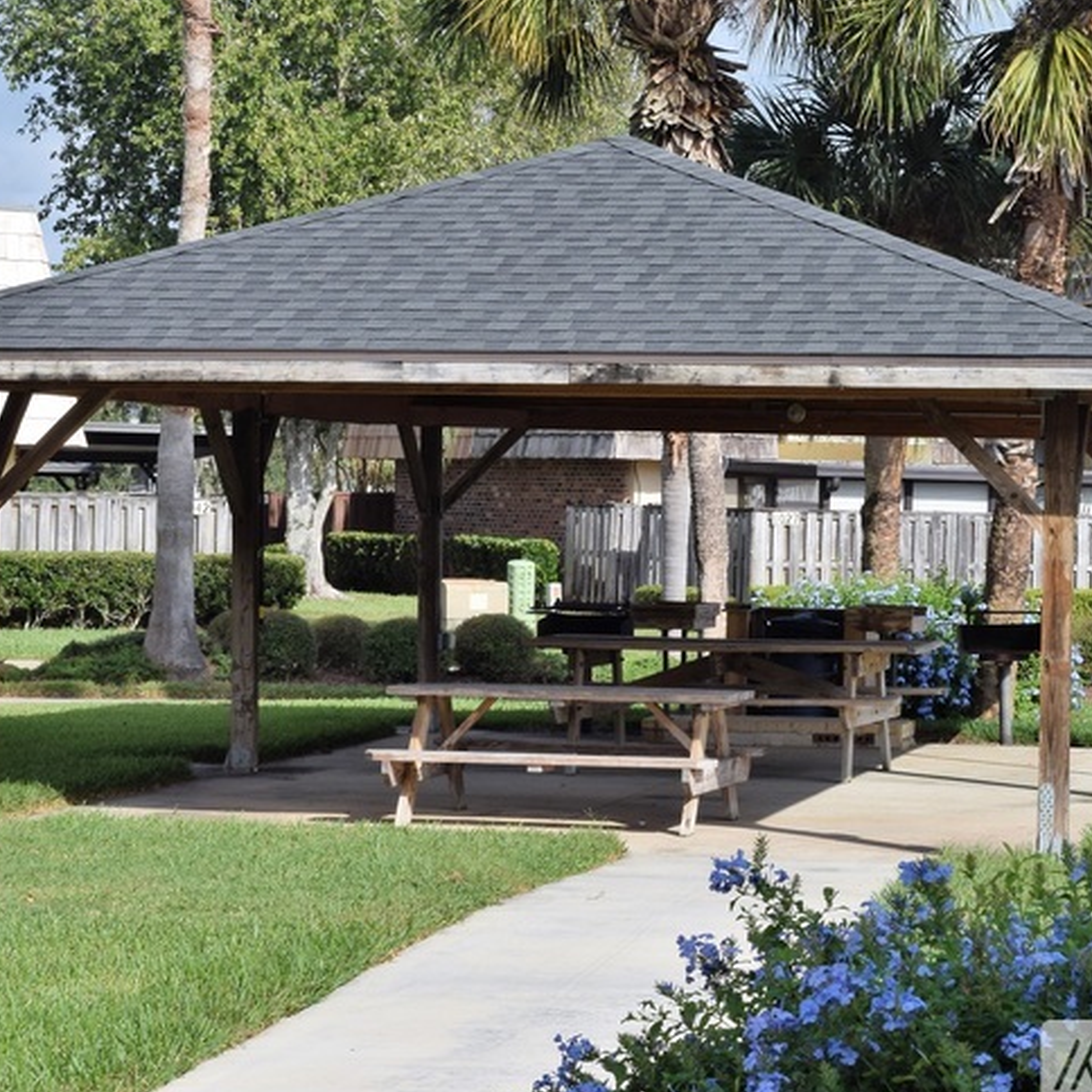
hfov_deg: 16.0
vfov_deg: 16.0
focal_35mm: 109
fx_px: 3878
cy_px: 546
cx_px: 560
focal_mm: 55
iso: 200
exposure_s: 1/125
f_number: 18
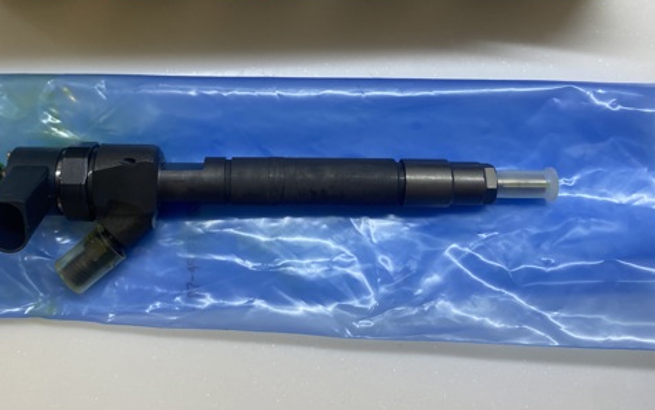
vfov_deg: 34.0
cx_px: 297
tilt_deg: -74.7
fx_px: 661
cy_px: 118
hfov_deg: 52.7
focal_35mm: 37
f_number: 1.8
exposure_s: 1/122
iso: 80
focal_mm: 4.25
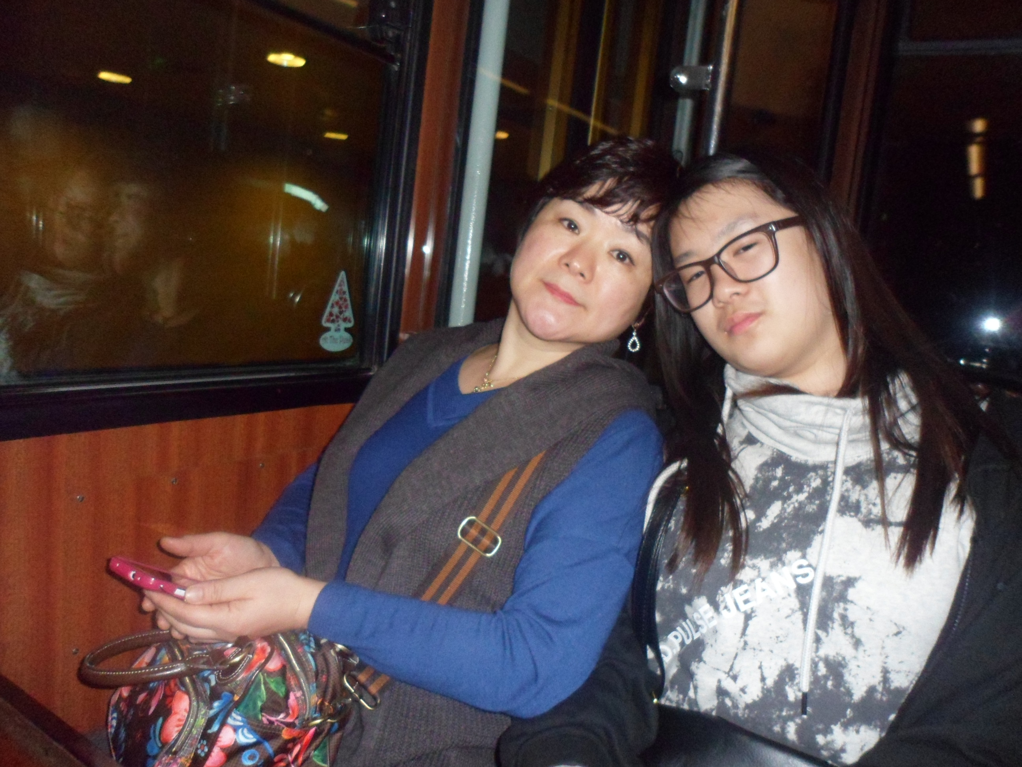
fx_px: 768
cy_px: 384
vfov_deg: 53.1
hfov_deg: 67.3
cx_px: 511
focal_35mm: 26
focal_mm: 4.9
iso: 480
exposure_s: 1/15
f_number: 9.4
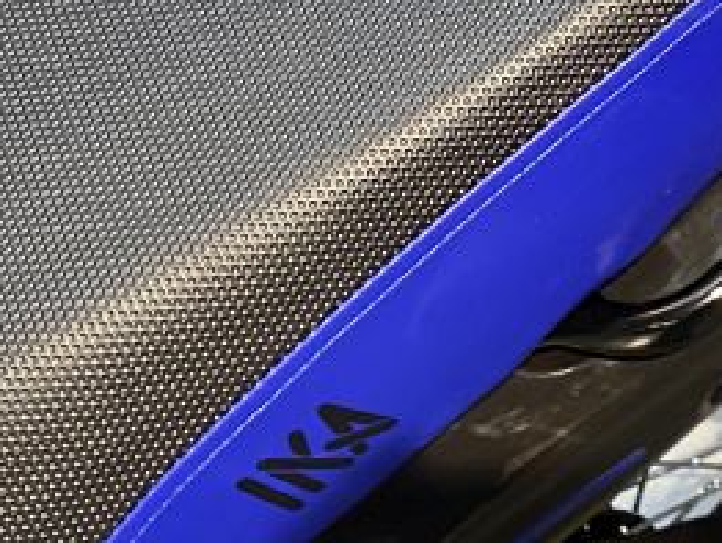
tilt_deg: -49.7
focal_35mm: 105
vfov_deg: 13.9
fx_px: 2192
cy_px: 7
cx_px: 518
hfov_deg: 18.6
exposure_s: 1/50
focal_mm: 4.25
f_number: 1.8
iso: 250
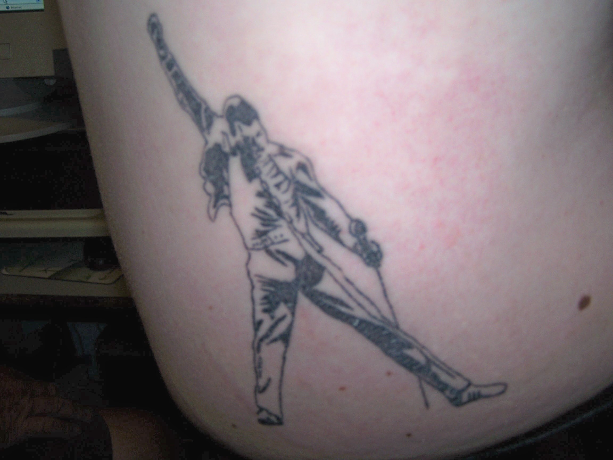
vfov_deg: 33.6
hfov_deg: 43.9
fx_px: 761
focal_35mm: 43
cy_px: 230
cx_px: 306
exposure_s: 1/60
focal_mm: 7.1
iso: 80
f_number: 2.9
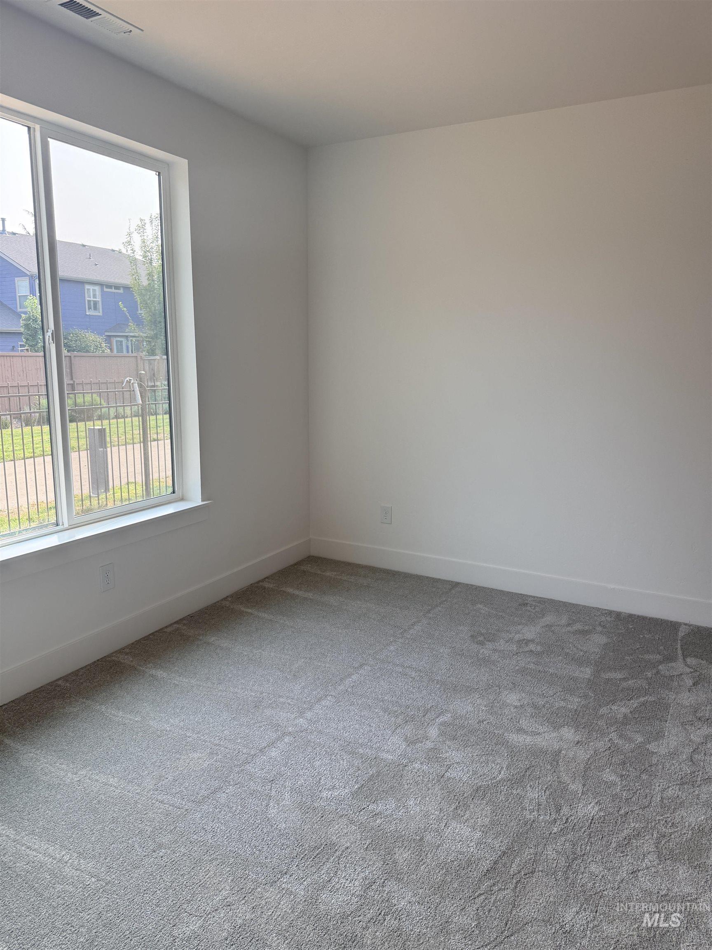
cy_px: 475
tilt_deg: -10.6
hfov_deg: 56.8
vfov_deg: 71.6
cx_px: 356
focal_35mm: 24
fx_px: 658
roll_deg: -0.8
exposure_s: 1/476
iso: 100
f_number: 1.78
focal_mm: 6.76
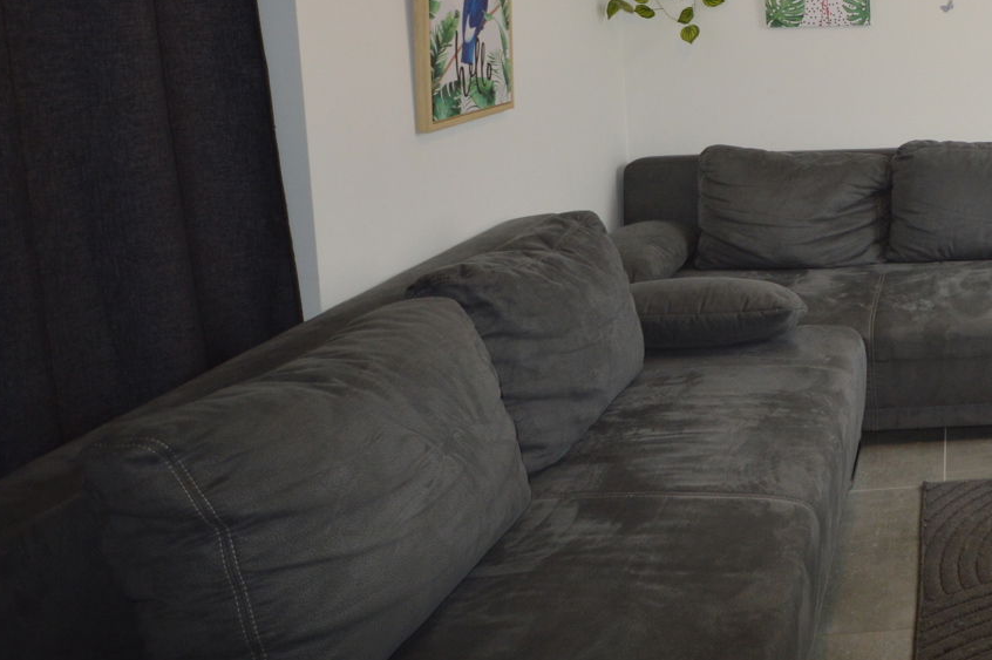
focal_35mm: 32
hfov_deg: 46.4
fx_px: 881
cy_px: 59
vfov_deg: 38.1
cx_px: 1046
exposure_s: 1/100
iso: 400
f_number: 4
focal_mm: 10
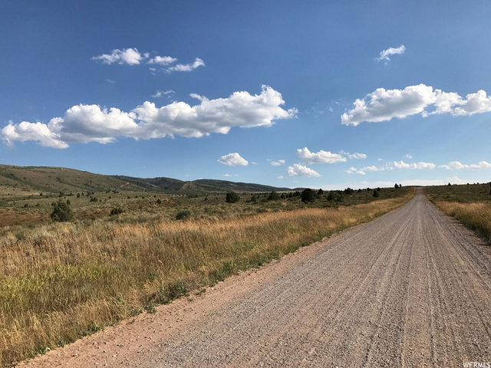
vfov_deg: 49.7
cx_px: 246
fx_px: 397
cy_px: 184
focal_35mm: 28
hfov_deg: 63.4
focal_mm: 3.99
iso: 20
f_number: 1.8
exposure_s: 1/3831
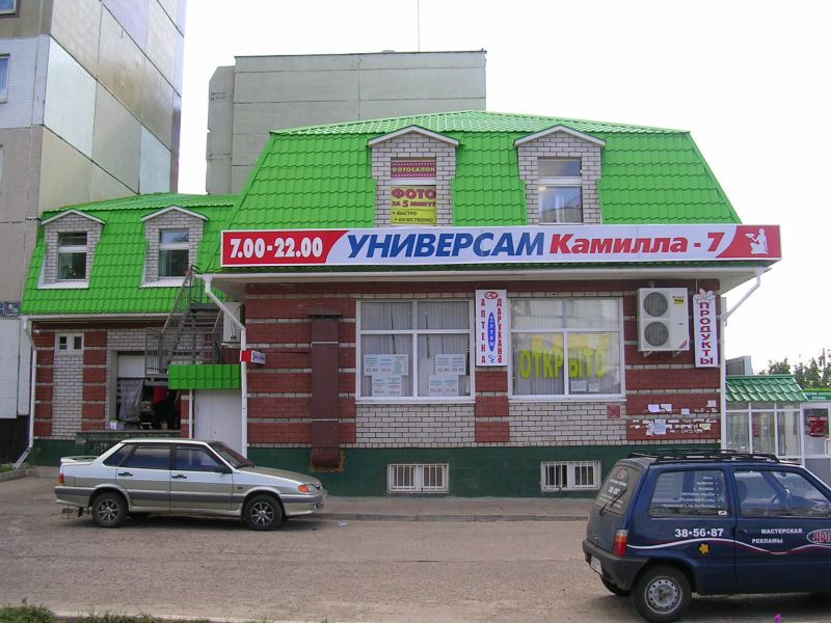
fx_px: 912
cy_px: 312
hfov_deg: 49.0
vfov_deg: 37.7
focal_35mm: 38
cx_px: 416
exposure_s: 1/268
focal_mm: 5.8
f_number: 2.8
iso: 50
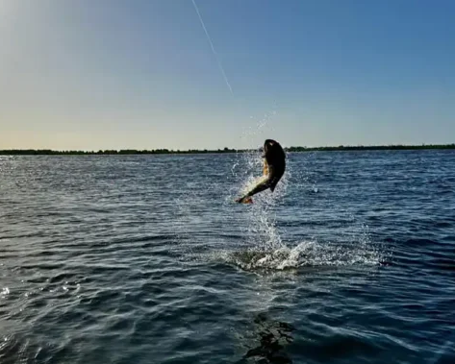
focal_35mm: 38
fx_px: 512
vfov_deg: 38.8
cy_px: 238
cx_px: 141
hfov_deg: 46.9
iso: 80
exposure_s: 1/18519
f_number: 1.78
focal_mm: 6.86
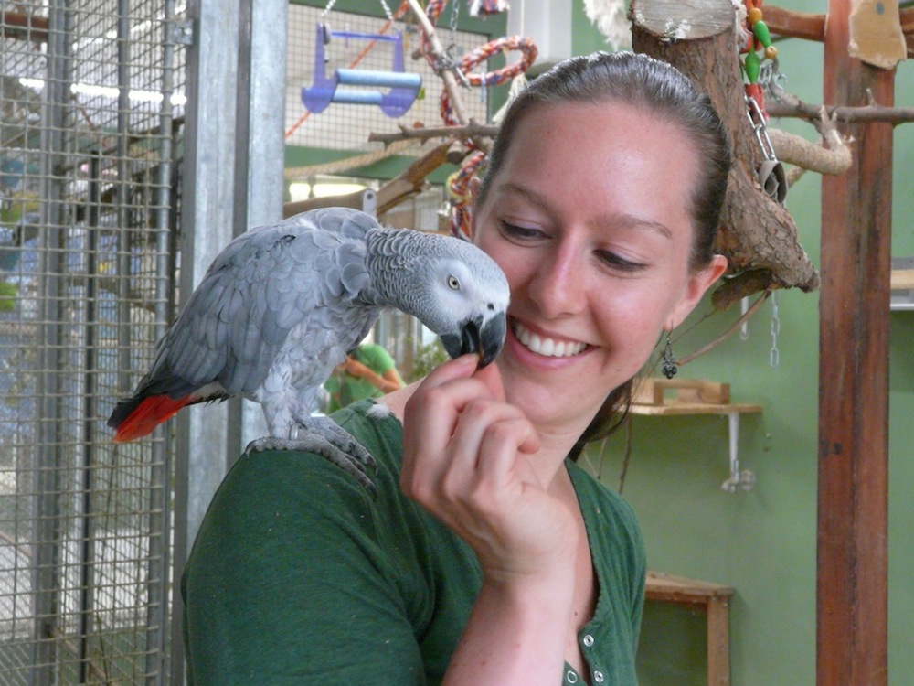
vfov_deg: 34.3
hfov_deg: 44.8
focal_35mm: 42
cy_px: 343
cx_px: 457
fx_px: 1109
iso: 400
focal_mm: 6.8
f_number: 3.2
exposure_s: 1/20
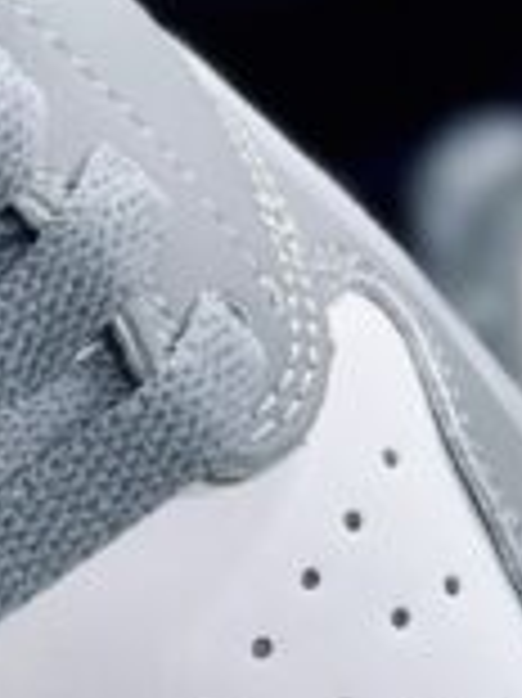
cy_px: 97
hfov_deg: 5.1
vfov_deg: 6.8
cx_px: -333
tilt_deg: -55.8
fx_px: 5819
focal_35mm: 289
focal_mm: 6.86
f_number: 1.78
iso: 64
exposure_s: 1/100
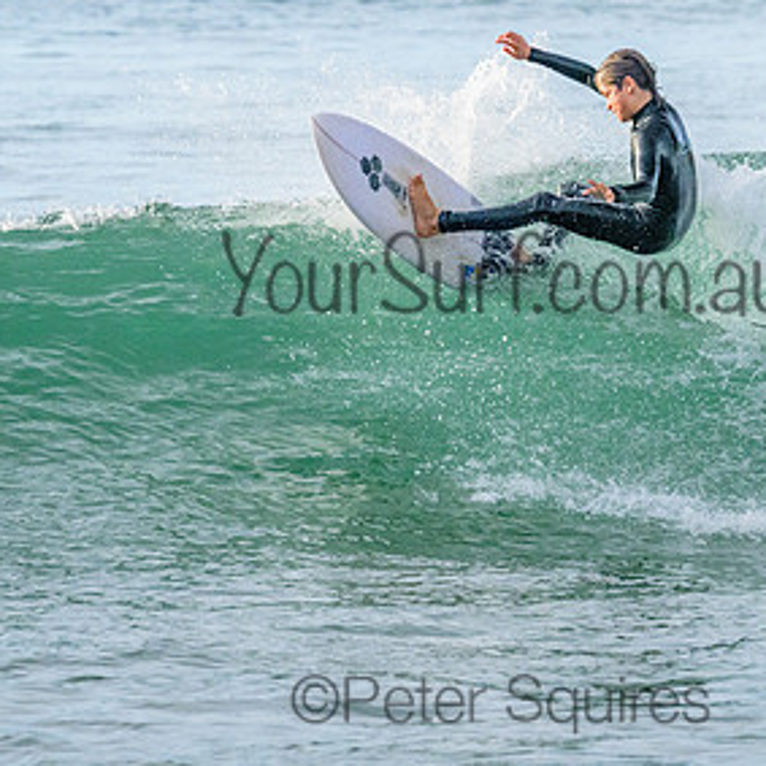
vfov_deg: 1.9
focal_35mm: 922
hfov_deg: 1.9
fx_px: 23083
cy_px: 250
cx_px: 501
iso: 5000
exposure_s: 1/1250
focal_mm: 530
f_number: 11
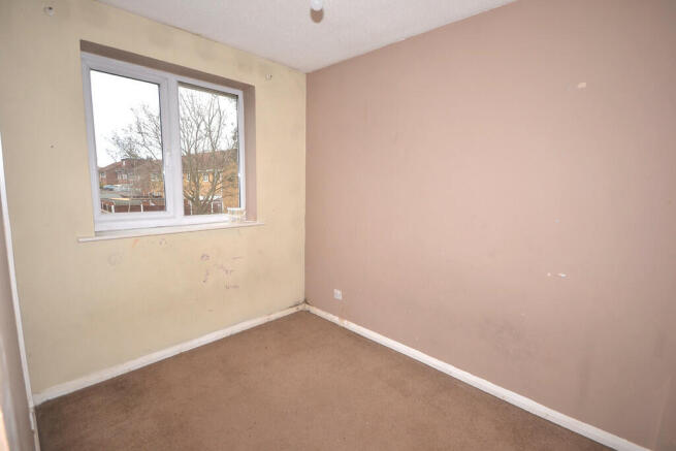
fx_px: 310
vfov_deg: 72.1
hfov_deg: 95.0
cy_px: 226
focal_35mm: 16
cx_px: 338
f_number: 4.2
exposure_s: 1/60
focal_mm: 11
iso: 100
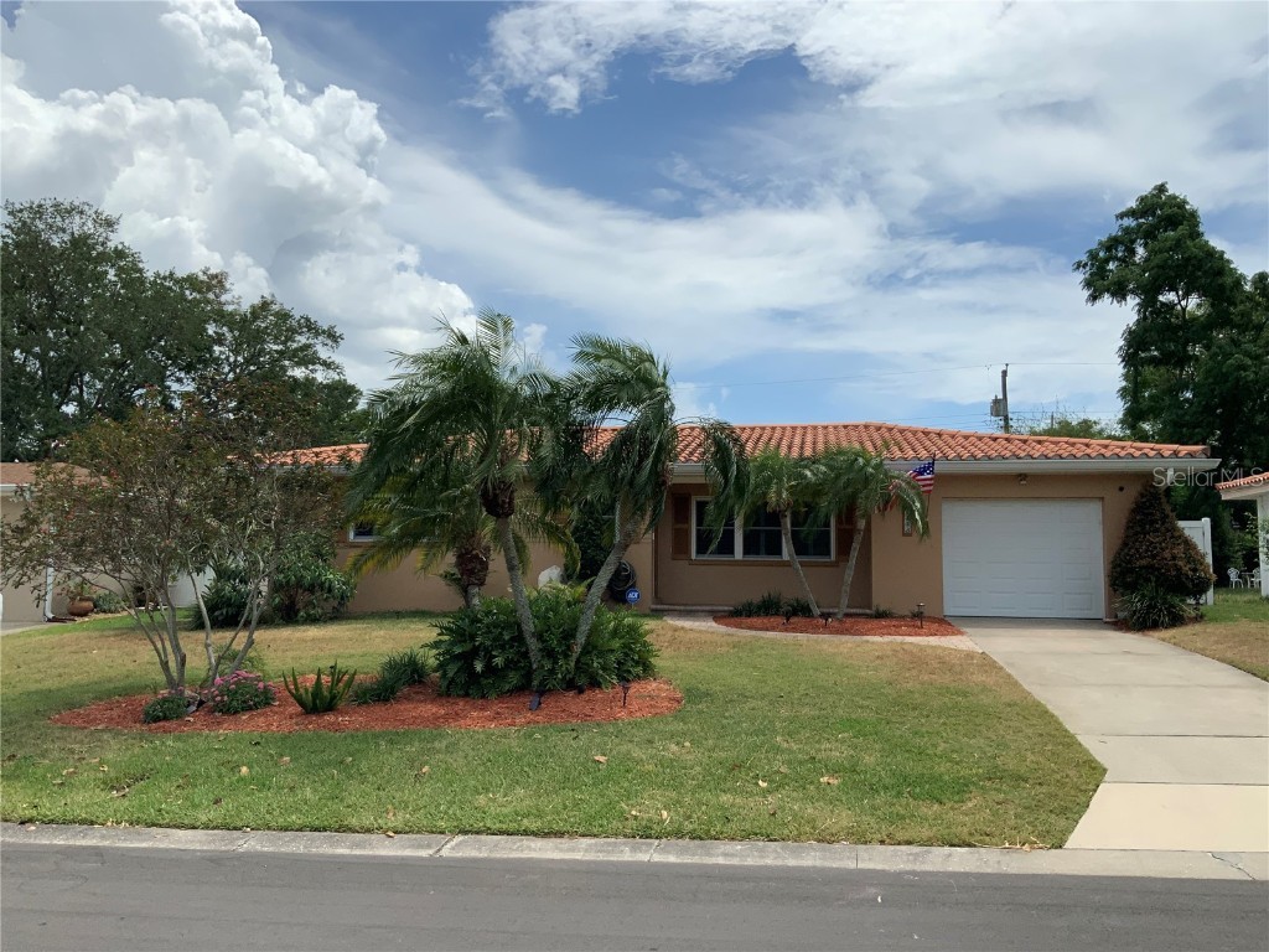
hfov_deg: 61.7
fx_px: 1063
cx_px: 634
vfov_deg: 48.2
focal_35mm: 29
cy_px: 476
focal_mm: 3
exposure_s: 1/3788
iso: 16
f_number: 1.8
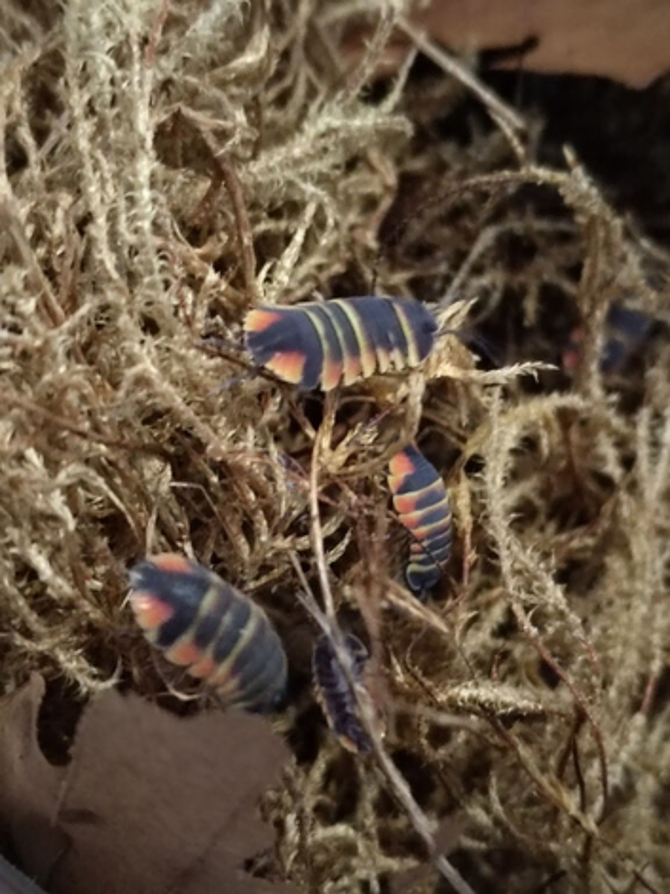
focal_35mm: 51
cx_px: 335
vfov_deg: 37.5
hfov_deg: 28.5
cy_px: 447
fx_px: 1317
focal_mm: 4.75
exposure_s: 1/12.5
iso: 4128
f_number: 1.8
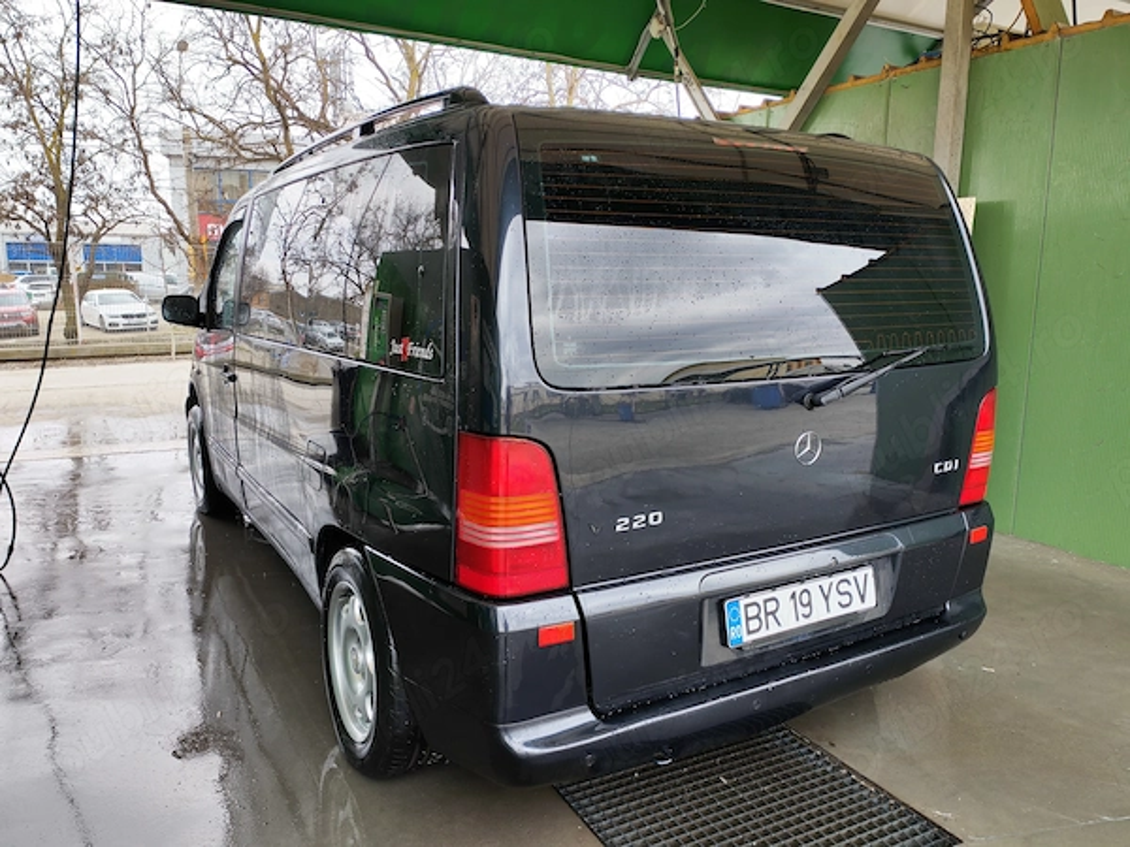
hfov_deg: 65.3
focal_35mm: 27
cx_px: 565
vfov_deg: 51.4
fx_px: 881
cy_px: 424
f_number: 1.9
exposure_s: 1/100
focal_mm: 6.12
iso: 66
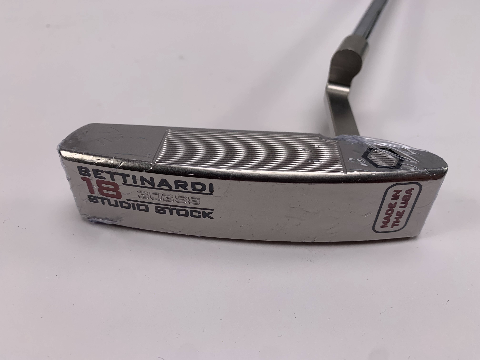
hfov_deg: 67.3
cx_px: 240
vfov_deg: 53.1
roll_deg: -0.1
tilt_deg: -41.5
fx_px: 361
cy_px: 180
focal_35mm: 26
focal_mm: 4.25
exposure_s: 1/371
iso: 25
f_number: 1.8
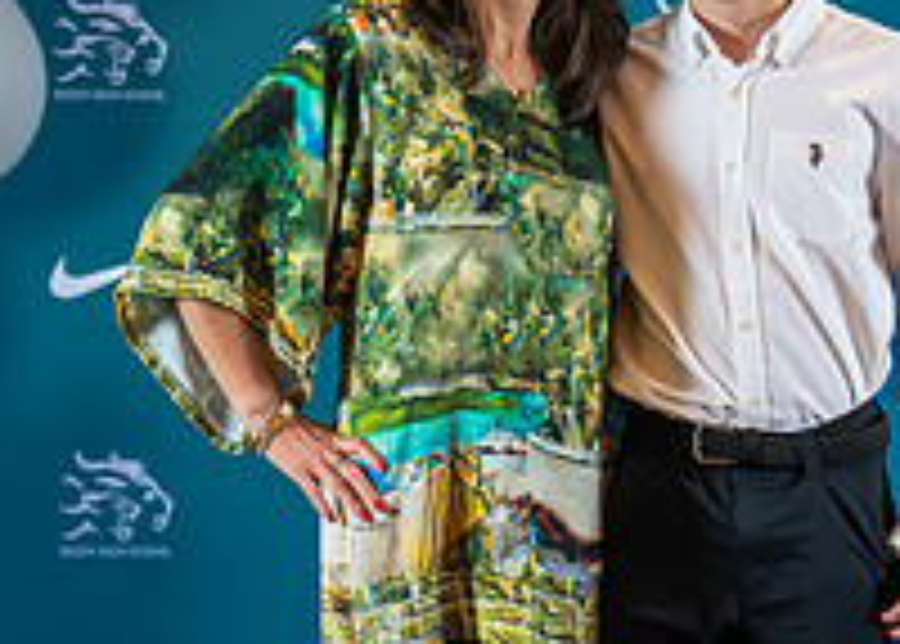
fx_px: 4168
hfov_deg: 12.3
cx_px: 695
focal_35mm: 163
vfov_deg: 8.8
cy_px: 481
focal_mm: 50
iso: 1000
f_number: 1.2
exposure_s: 1/400
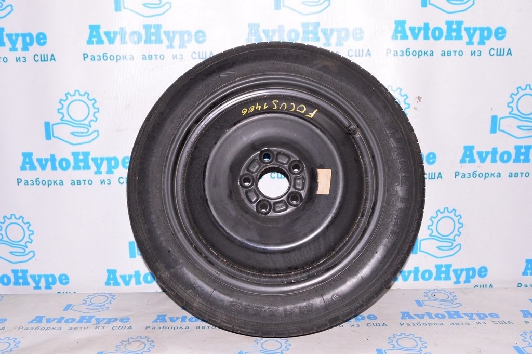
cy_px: 177
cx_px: 266
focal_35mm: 36
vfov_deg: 36.8
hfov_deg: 53.2
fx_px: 532
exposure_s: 1/200
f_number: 8
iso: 1600
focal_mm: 24
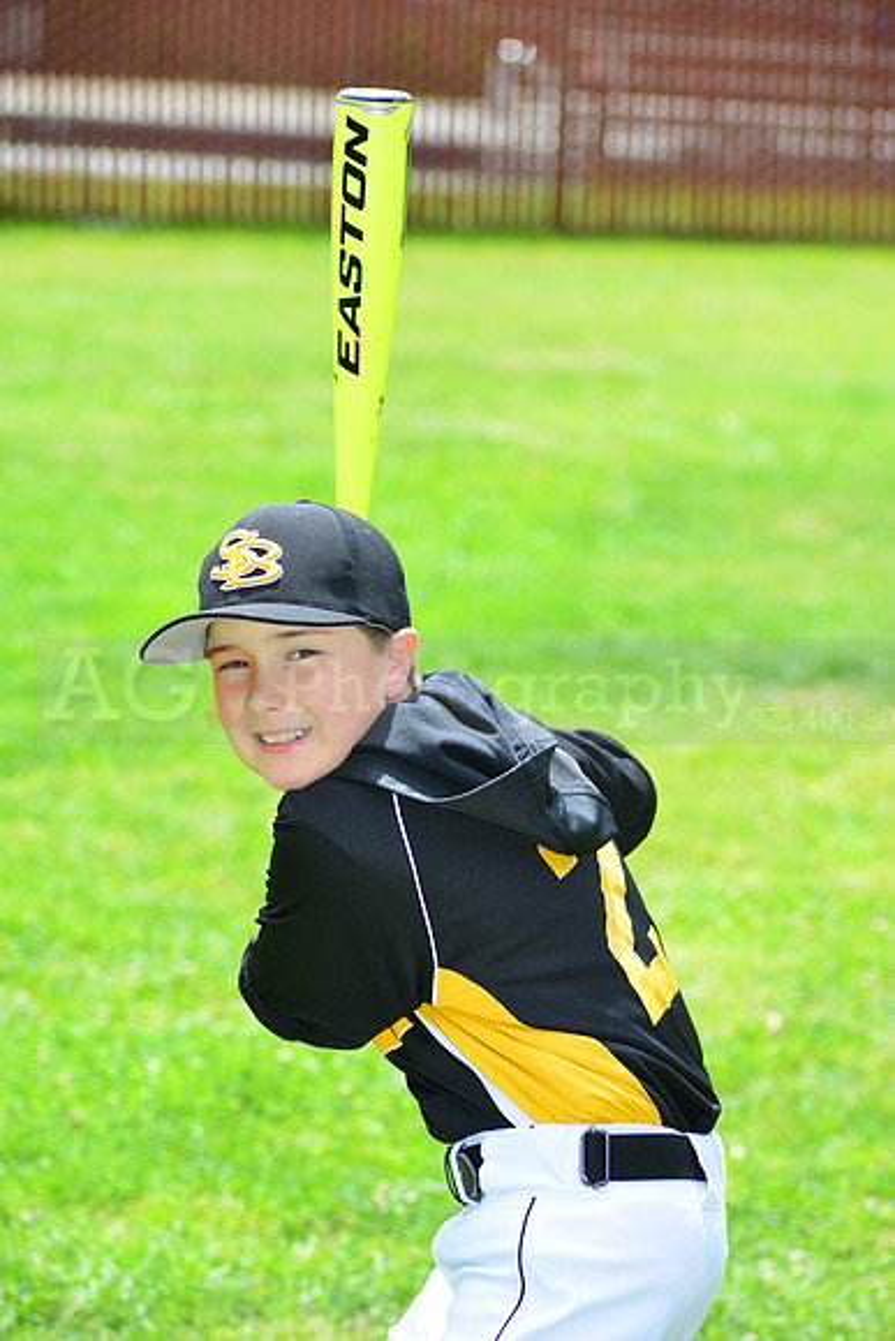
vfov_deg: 14.2
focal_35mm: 145
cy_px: 670
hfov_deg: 9.5
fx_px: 5404
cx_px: 448
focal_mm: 145
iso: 200
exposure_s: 1/200
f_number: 8
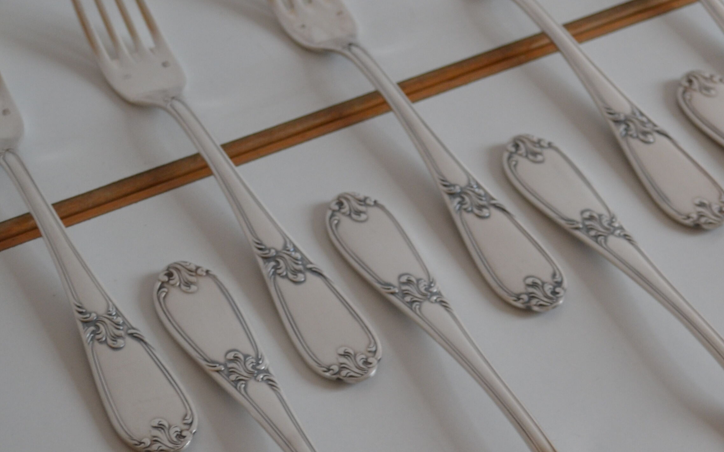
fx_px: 1835
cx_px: 555
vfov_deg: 14.0
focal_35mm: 93
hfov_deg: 22.1
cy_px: 285
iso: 400
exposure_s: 1/80
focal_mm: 30
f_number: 4.8
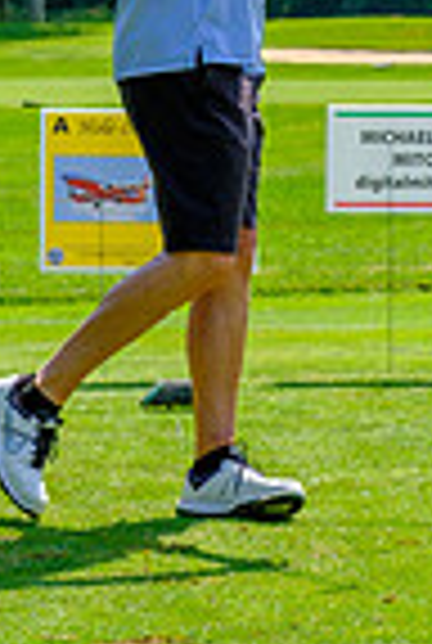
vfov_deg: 8.9
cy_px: 54
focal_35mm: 229
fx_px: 4102
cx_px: 202
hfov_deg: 6.0
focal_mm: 48.4
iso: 200
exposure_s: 1/320
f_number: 5.6
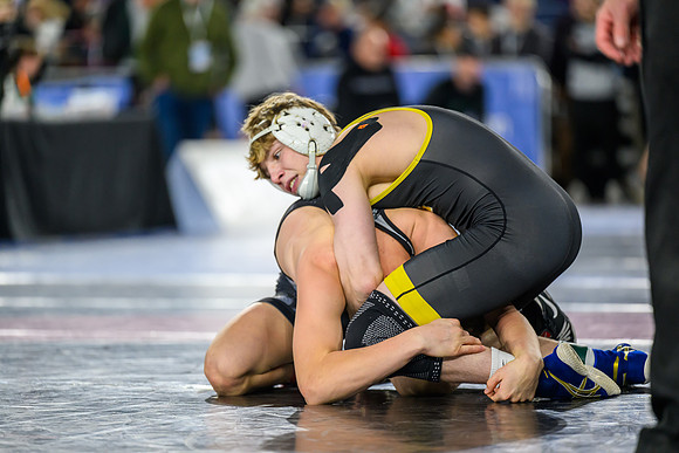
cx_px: 340
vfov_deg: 6.9
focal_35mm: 200
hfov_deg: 10.3
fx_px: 3773
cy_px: 226
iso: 2500
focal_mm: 200
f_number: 2.8
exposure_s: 1/800
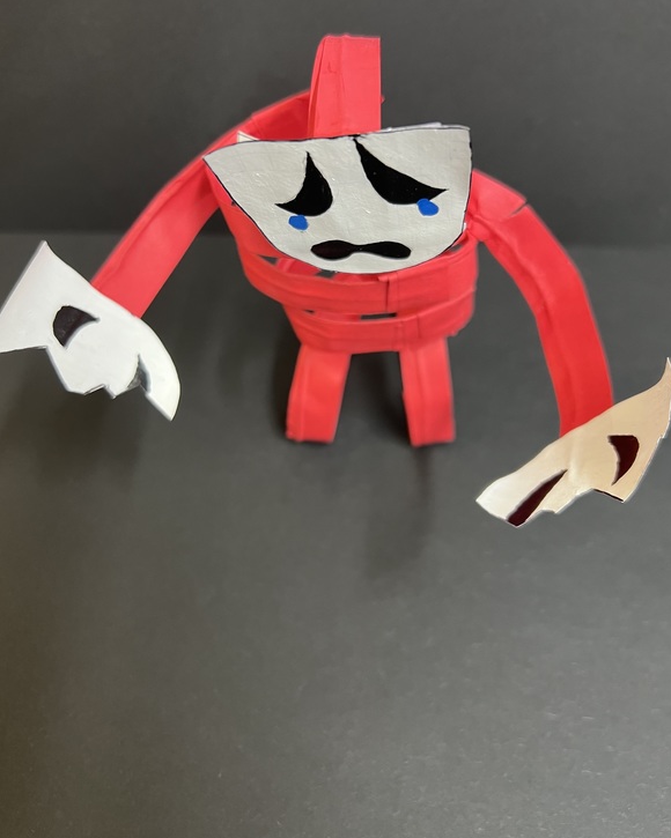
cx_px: 338
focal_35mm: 28
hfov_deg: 51.5
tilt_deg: -54.8
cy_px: 384
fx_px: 695
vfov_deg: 62.1
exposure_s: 1/60
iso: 160
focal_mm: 5.7
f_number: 1.5
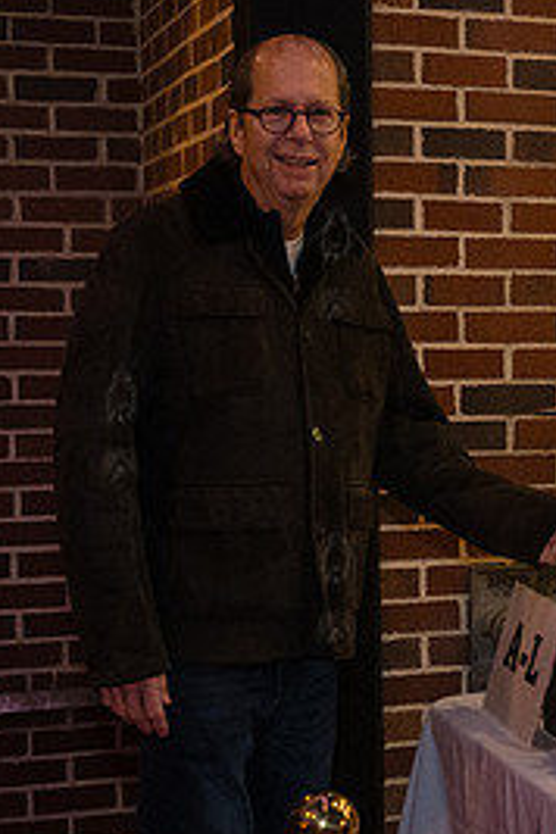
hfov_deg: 15.2
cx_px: 665
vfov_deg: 23.4
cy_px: 417
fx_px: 2015
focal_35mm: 87
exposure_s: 1/320
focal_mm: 35
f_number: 5.6
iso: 6400
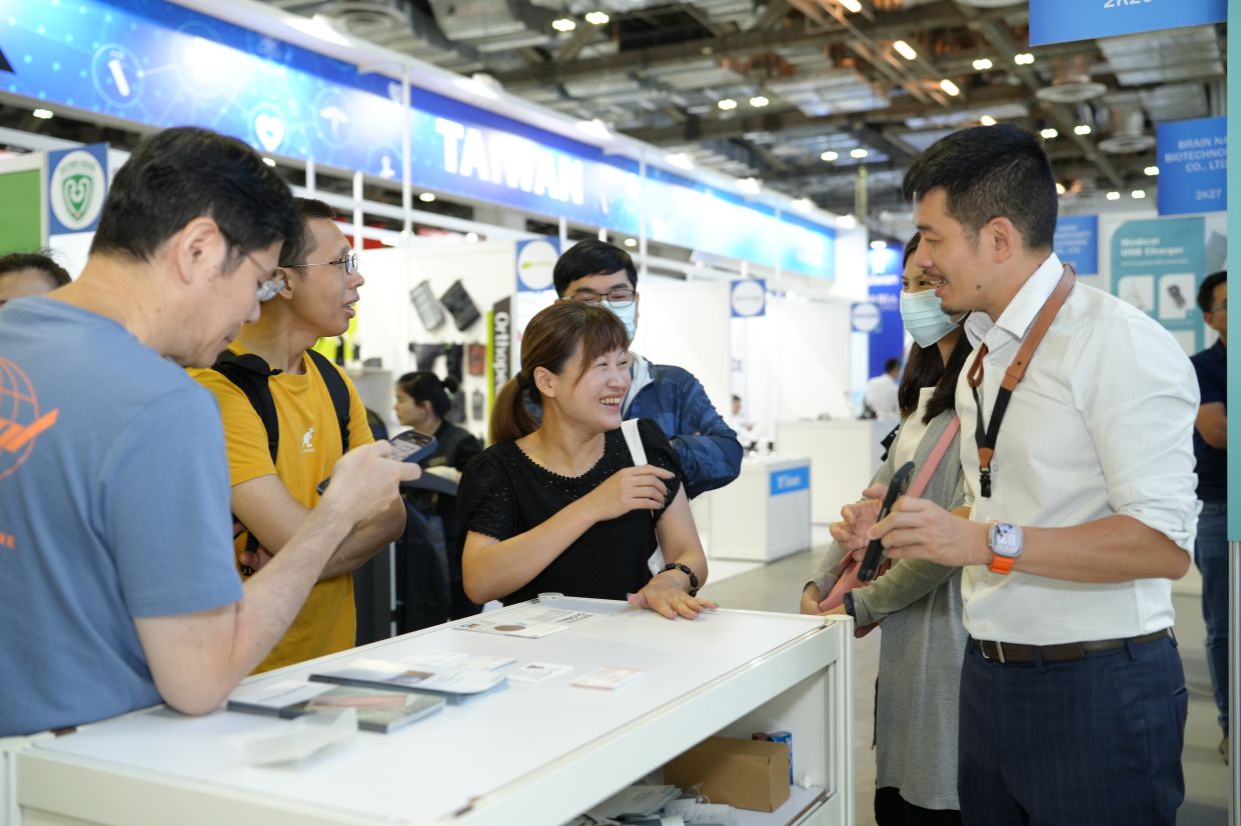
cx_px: 620
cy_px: 413
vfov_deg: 37.8
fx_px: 1206
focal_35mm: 35
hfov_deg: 54.4
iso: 1250
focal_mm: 35
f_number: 2.8
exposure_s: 1/200
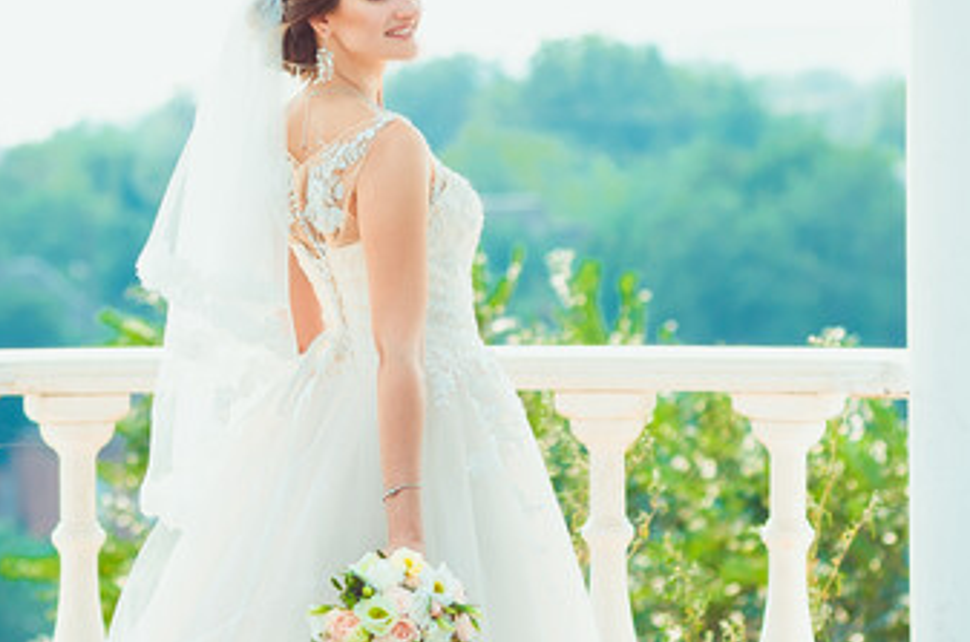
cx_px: 492
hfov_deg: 5.6
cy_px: 223
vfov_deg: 3.7
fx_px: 9892
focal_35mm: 368
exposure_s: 1/250
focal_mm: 140
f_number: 4.8
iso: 100
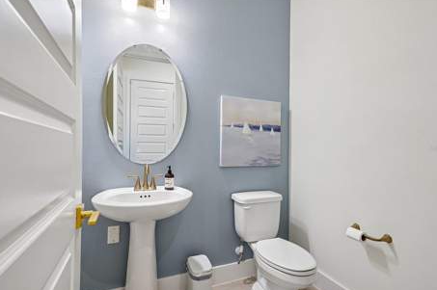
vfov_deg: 67.3
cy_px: 148
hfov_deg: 90.0
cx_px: 224
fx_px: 218
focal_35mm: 18
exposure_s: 1/1.67
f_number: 8
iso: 64
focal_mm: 17
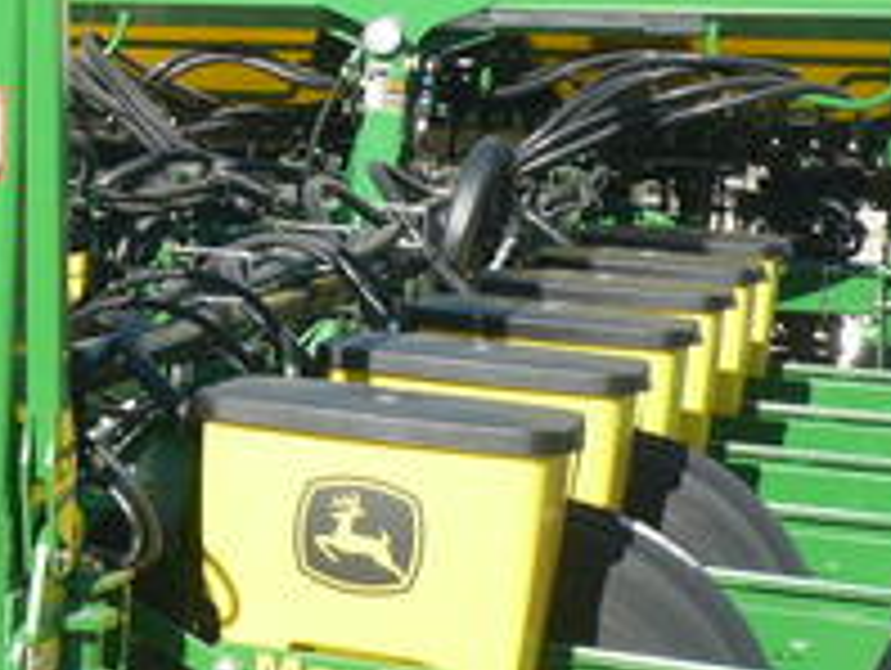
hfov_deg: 18.9
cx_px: -261
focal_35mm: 96
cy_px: 117
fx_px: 2474
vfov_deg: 15.3
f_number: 2.8
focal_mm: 5.8
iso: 100
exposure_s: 1/800
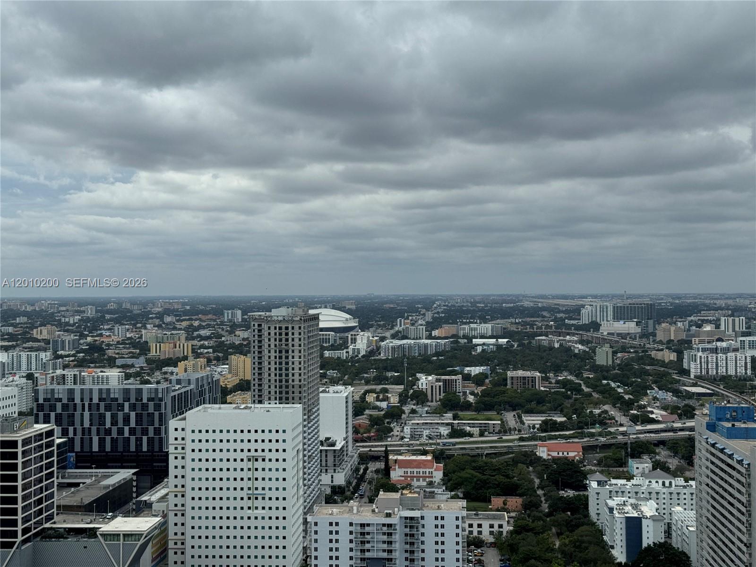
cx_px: 378
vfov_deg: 30.3
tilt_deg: -0.9
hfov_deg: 39.7
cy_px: 284
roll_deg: -0.7
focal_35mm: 48
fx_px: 1048
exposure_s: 1/5848
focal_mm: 6.76
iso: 64
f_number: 1.78
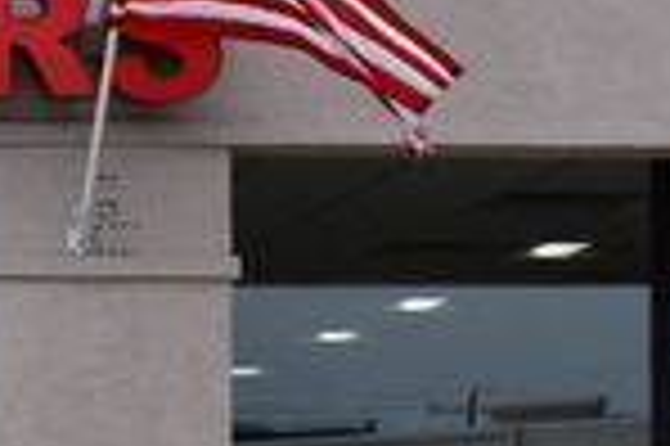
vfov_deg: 6.8
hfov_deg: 9.7
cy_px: 577
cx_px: -625
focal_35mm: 200
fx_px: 3721
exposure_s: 1/500
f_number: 11
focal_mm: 31
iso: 280
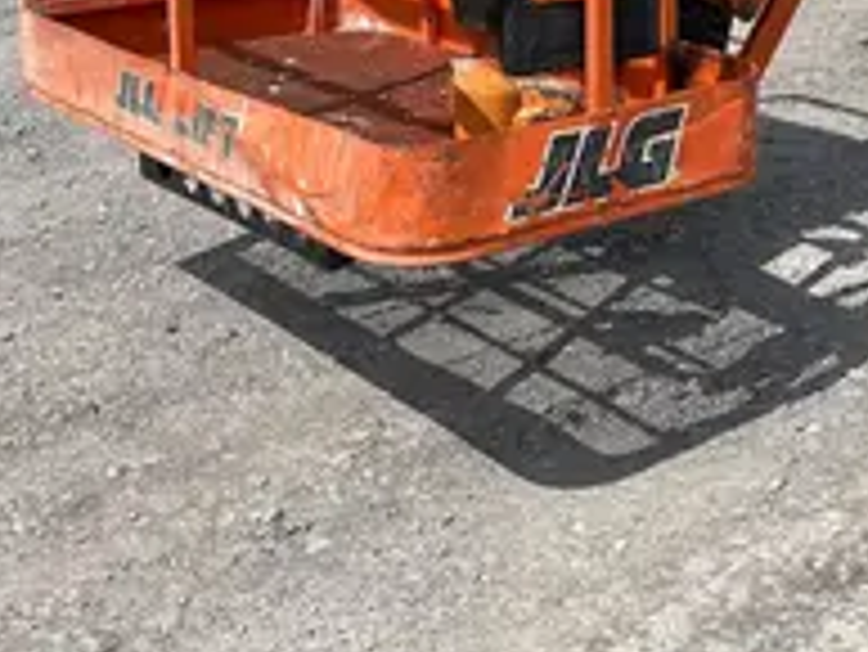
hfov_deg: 25.0
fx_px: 1857
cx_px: 877
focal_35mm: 74
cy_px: -133
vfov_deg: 18.8
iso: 32
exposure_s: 1/5814
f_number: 1.6
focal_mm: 4.2
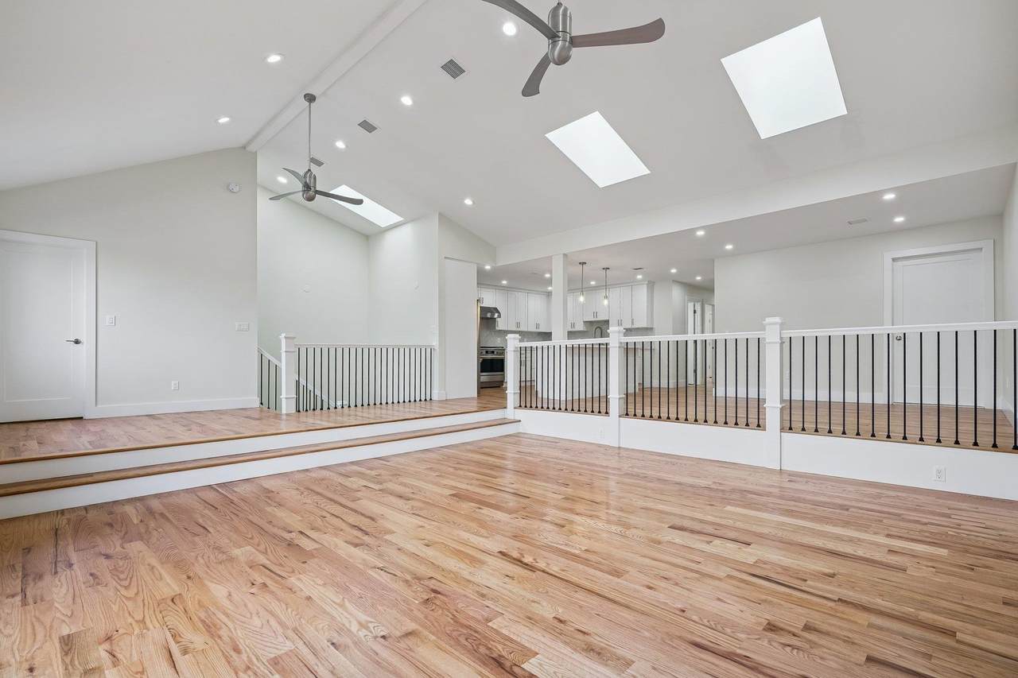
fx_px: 452
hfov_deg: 96.7
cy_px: 339
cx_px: 509
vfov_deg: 73.7
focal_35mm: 16
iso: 250
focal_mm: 16
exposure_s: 1/30
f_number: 7.1
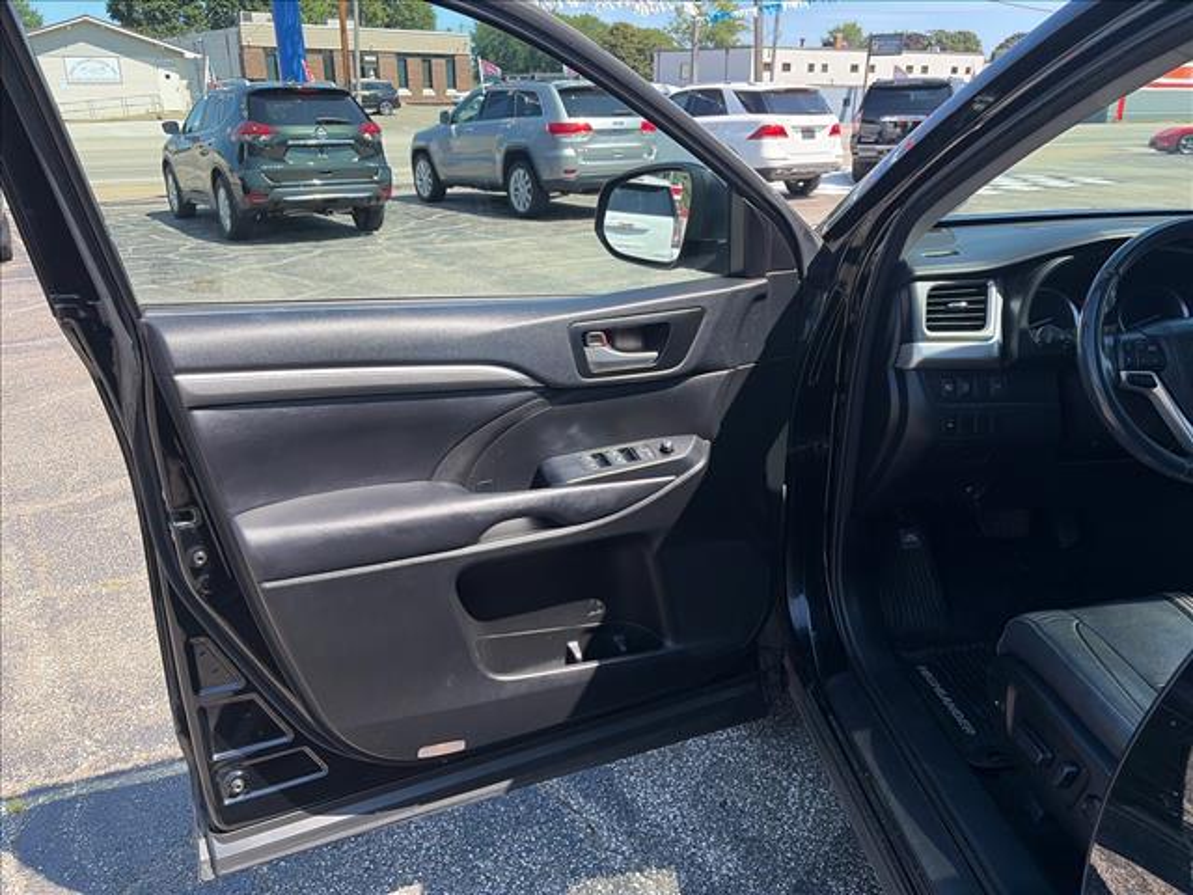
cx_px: 596
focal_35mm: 26
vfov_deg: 53.1
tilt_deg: -20.8
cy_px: 448
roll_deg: +0.7
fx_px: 896
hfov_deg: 67.3
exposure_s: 1/1032
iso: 50
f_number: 1.6
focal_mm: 5.96
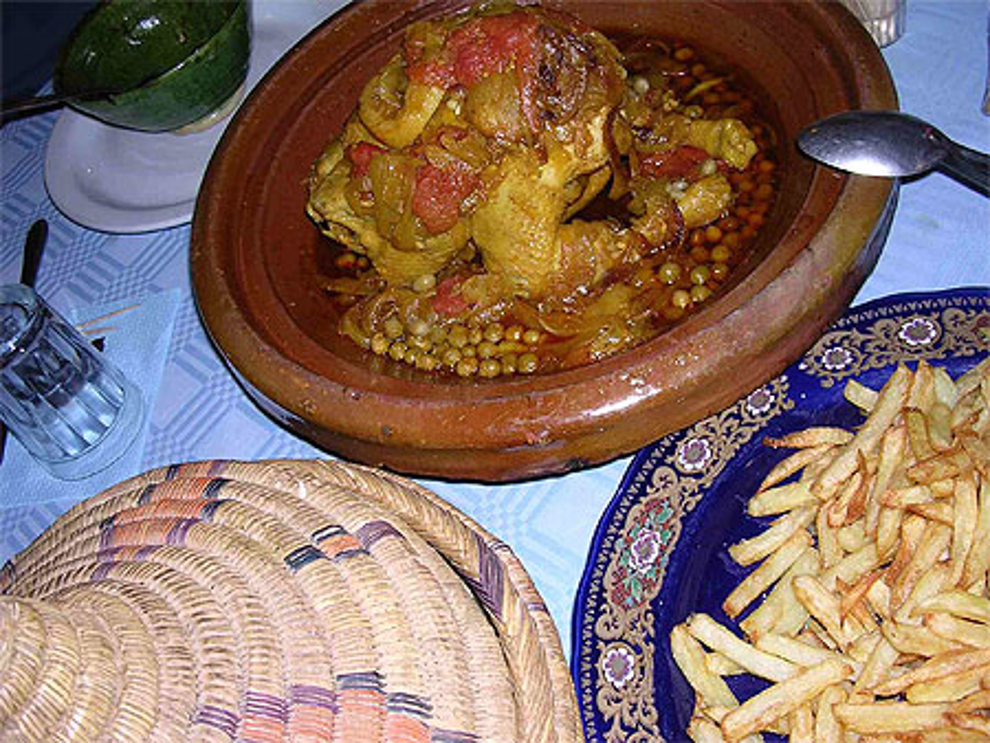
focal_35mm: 38
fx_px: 1087
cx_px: 495
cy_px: 372
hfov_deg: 49.0
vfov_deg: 37.8
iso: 100
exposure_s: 1/60.1
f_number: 2.8
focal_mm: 5.8
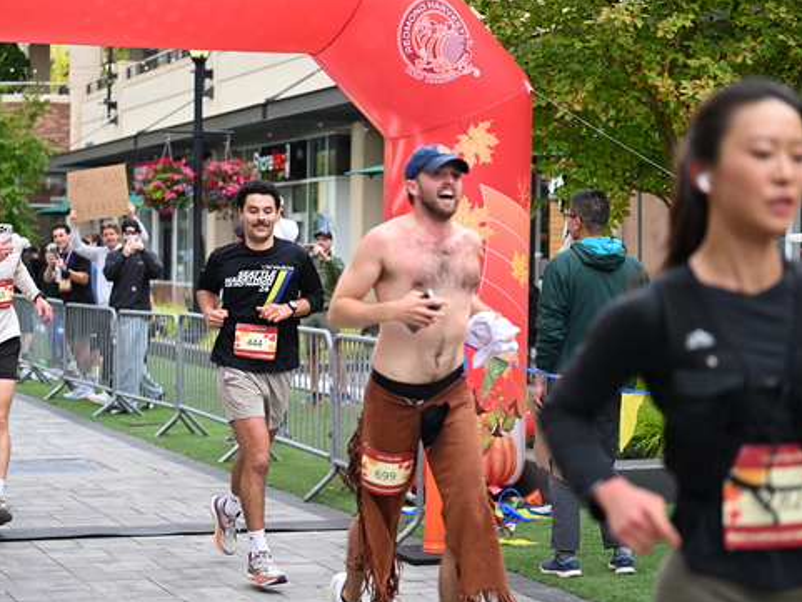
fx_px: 1784
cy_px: 301
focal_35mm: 77
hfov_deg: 25.3
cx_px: 348
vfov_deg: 19.1
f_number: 2.8
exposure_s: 1/1600
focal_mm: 70
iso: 640
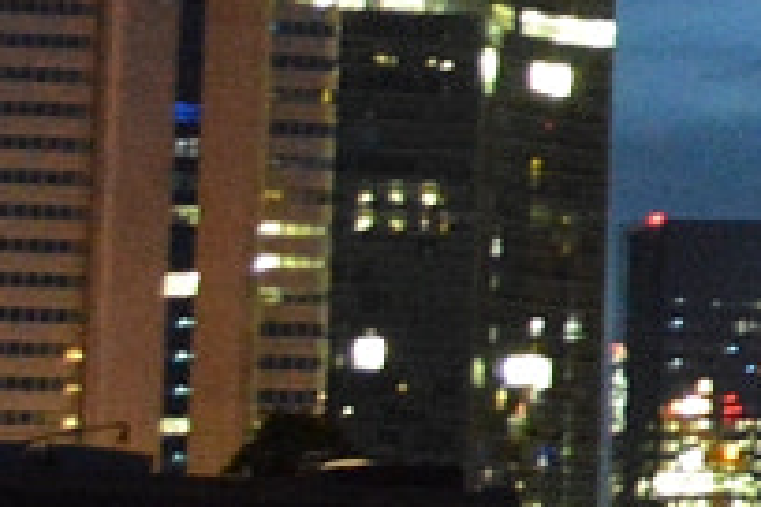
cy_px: 104
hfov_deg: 7.2
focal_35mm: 258
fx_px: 5453
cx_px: 2205
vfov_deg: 5.3
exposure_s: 1/3
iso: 3200
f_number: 4
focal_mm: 22
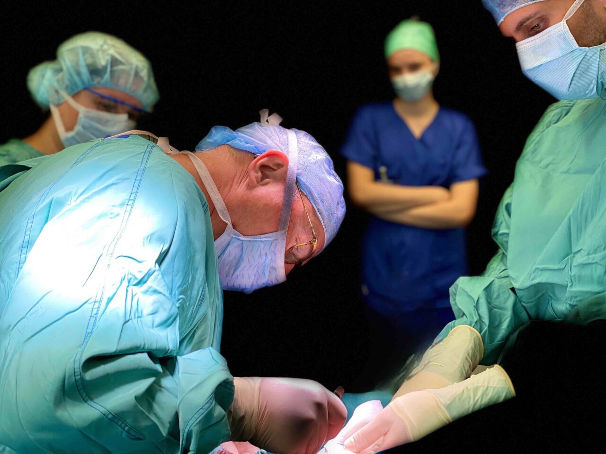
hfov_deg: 36.8
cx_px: 303
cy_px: 227
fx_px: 910
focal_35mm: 52
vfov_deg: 28.0
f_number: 2
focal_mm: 6
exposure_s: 1/117
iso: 40
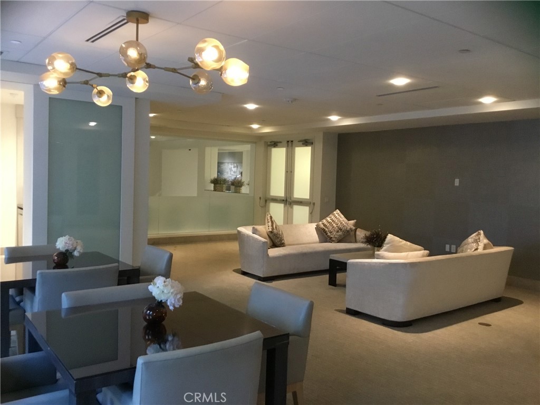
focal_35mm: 31
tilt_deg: -3.1
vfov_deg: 45.4
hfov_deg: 58.4
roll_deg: -1.7
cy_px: 202
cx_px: 270
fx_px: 484
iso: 250
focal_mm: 3.3
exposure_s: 1/15
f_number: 2.4
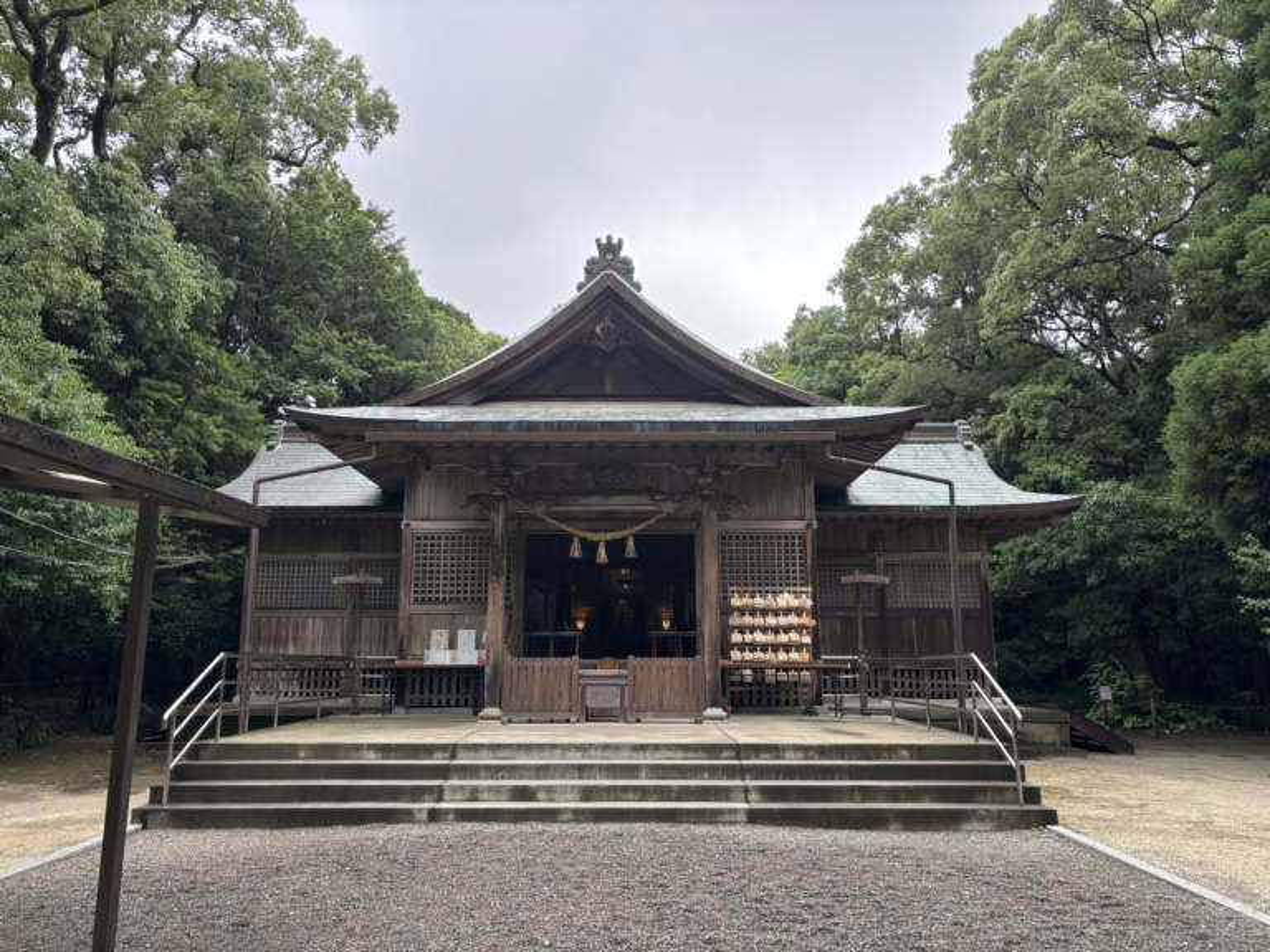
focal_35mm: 26
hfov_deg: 67.3
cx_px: 635
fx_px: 954
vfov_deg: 53.1
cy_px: 476
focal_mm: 6
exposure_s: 1/428
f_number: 1.6
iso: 50
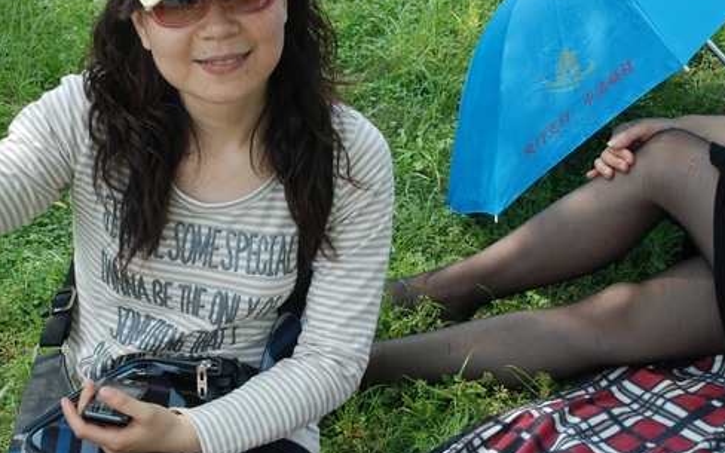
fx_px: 1955
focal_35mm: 99
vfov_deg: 13.2
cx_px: 263
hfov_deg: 21.0
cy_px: 293
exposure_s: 1/200
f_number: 4.5
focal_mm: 35
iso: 200
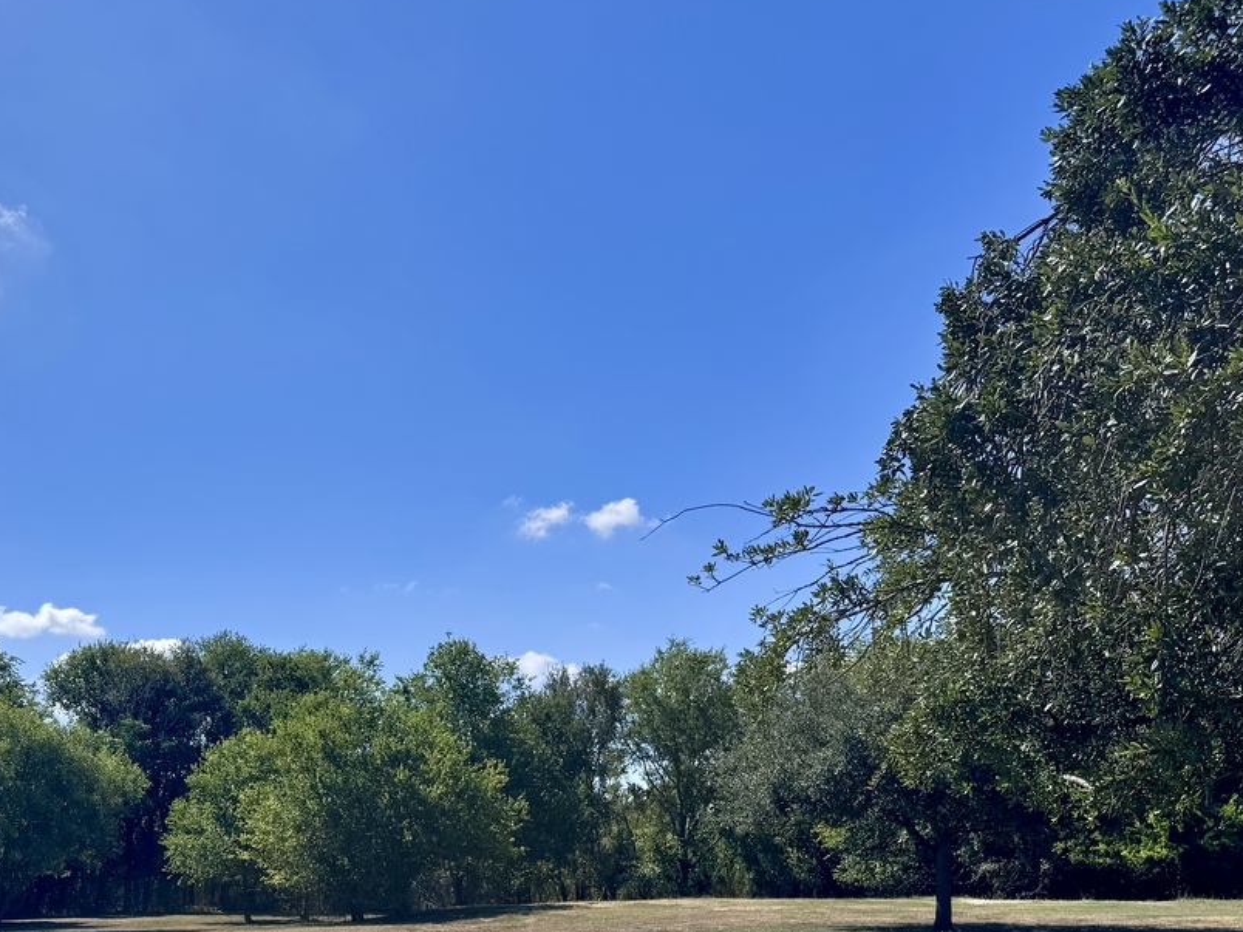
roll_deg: -0.2
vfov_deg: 33.0
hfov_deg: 43.1
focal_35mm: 43
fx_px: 1544
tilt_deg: +5.2
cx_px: 390
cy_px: 689
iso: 80
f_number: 1.78
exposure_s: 1/7937
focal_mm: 6.76
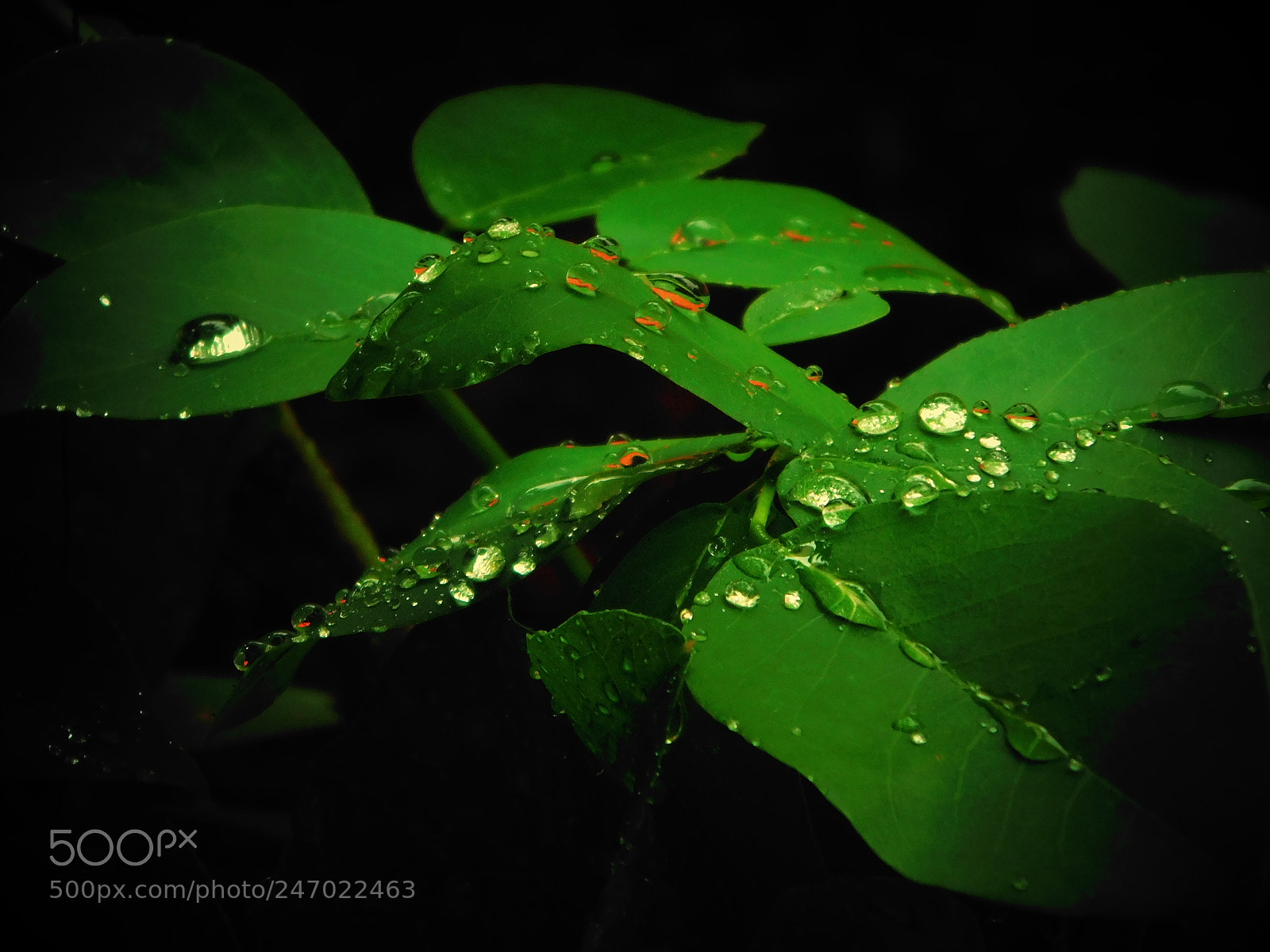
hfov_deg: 2.9
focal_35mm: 686
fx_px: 25168
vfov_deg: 2.2
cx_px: 635
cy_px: 476
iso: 320
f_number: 6.2
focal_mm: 121.8
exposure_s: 1/125
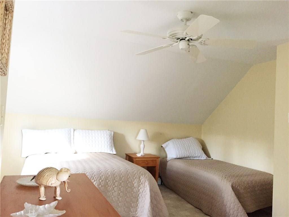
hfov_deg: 61.7
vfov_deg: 48.2
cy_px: 108
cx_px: 144
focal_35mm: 29
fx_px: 242
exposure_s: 1/15
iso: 400
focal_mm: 4.15
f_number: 2.2
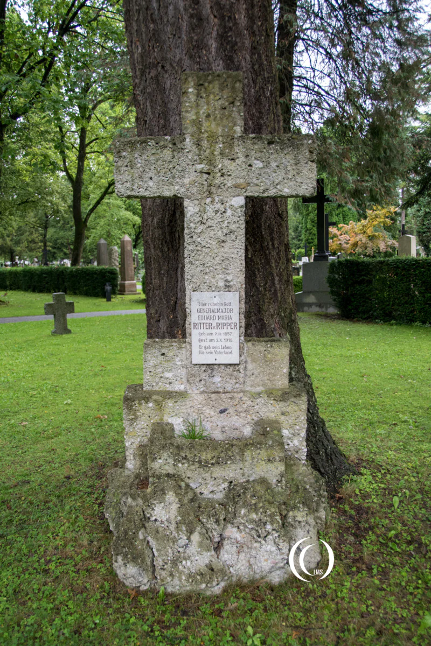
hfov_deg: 40.0
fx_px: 593
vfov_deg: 57.2
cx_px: 216
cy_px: 323
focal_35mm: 33
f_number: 4.5
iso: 400
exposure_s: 1/80
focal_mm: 22
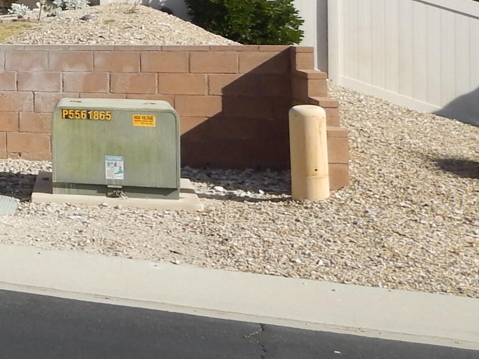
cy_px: -1
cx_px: -387
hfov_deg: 18.3
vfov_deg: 17.2
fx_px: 1163
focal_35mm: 84
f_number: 6
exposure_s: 1/500
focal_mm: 4
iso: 125
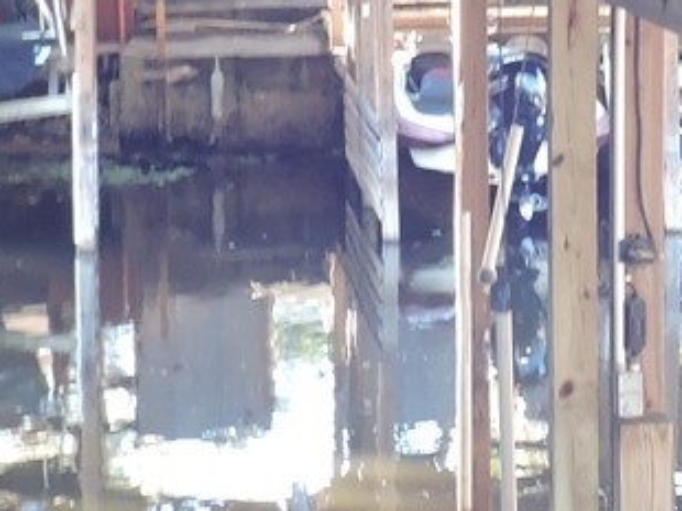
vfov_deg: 11.8
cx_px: 759
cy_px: 33
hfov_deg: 15.5
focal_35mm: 124
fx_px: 2441
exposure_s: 1/30
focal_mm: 4.3
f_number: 3
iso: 250
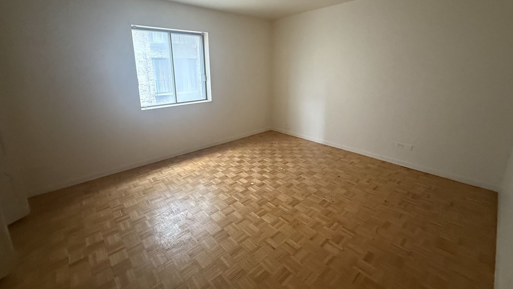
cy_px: 116
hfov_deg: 99.4
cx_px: 251
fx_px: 218
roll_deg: +2.1
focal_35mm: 16
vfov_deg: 66.4
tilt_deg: -9.4
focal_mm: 2.22
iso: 640
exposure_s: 1/60
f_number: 2.2
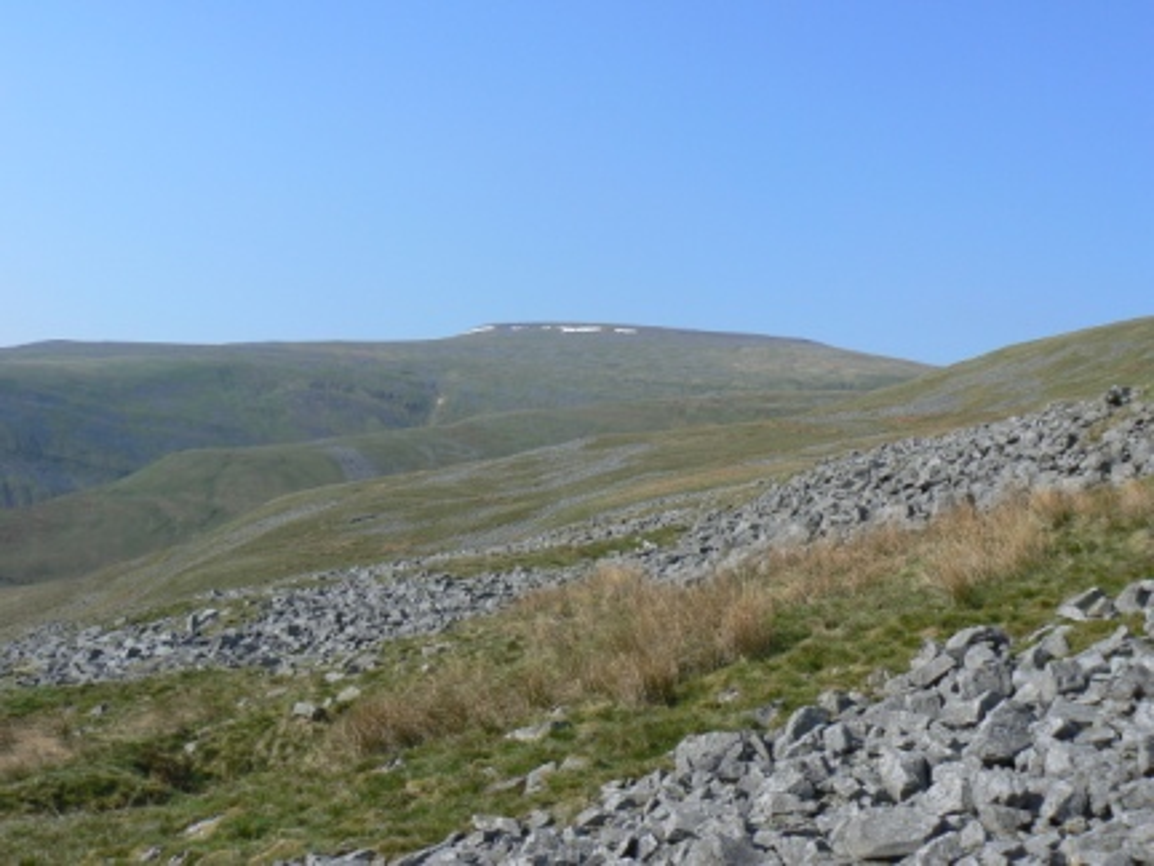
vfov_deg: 39.7
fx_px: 1200
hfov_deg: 51.4
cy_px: 433
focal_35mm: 36
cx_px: 577
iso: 80
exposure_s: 1/640
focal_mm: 6
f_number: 5.6
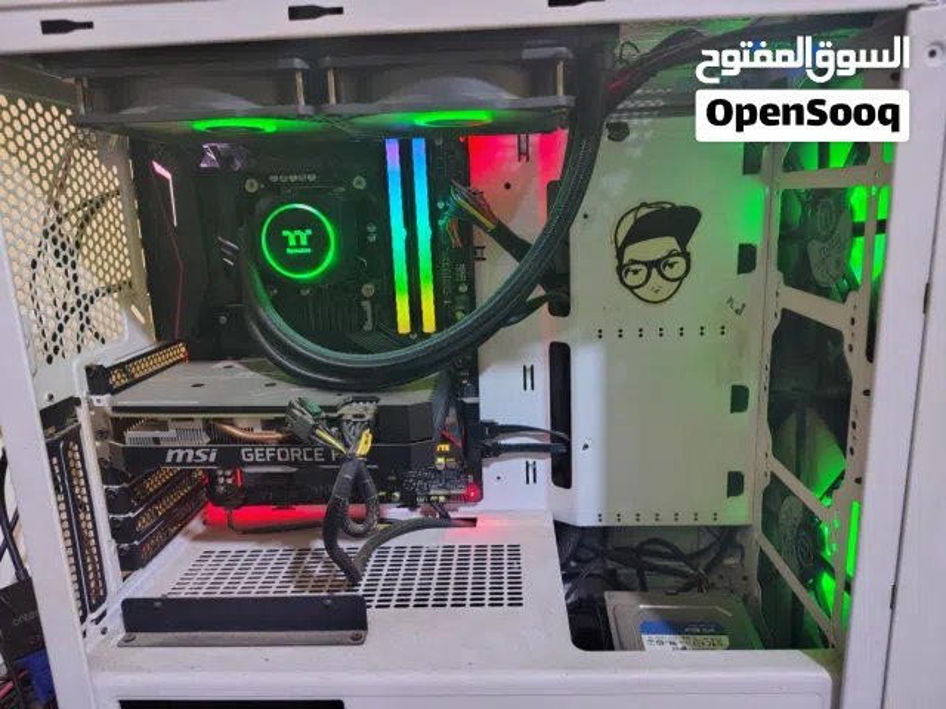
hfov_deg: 71.6
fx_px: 656
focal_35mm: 24
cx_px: 473
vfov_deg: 56.8
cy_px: 354
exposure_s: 1/50
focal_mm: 5.56
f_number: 1.8
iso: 1544
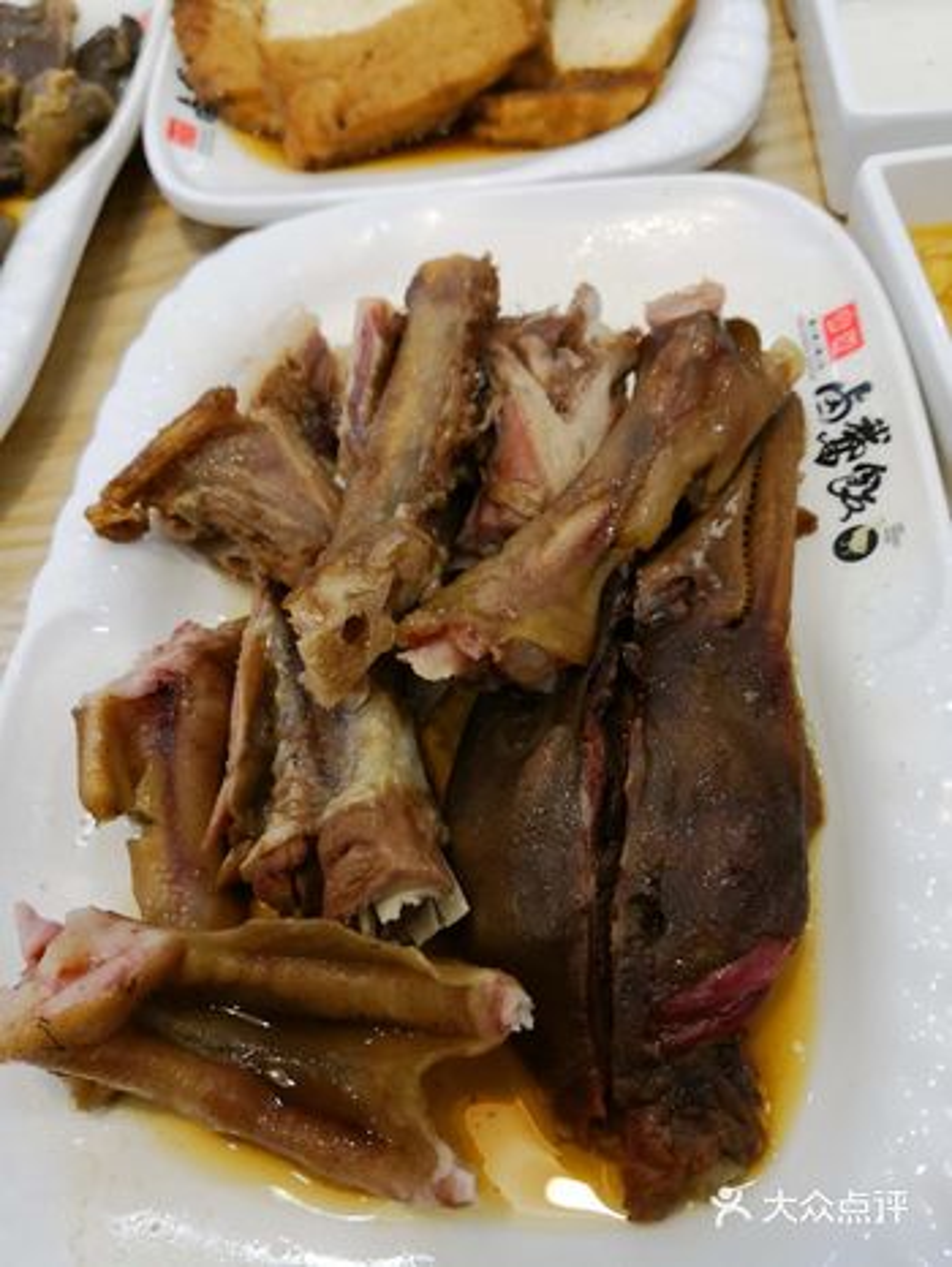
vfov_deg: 65.3
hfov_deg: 51.4
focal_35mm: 27
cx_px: 476
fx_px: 989
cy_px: 634
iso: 200
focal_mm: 3.95
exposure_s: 1/100
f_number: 1.6
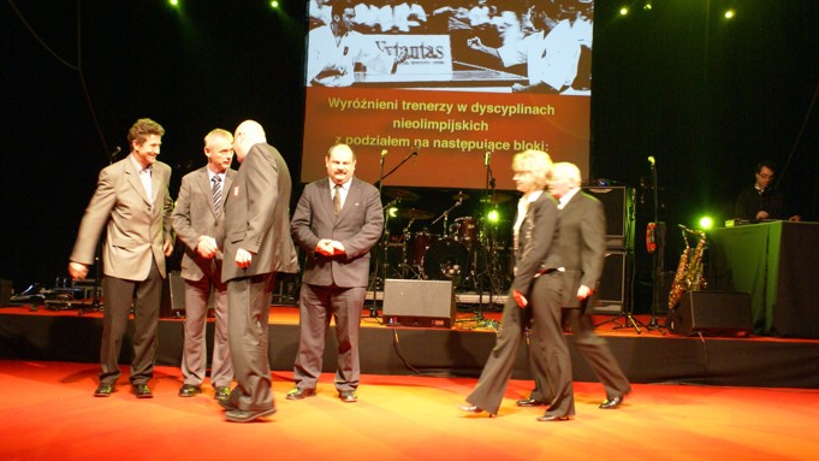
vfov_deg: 28.3
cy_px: 243
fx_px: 912
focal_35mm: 42
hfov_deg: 48.4
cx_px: 408
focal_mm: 26
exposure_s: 1/25
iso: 800
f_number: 4.5
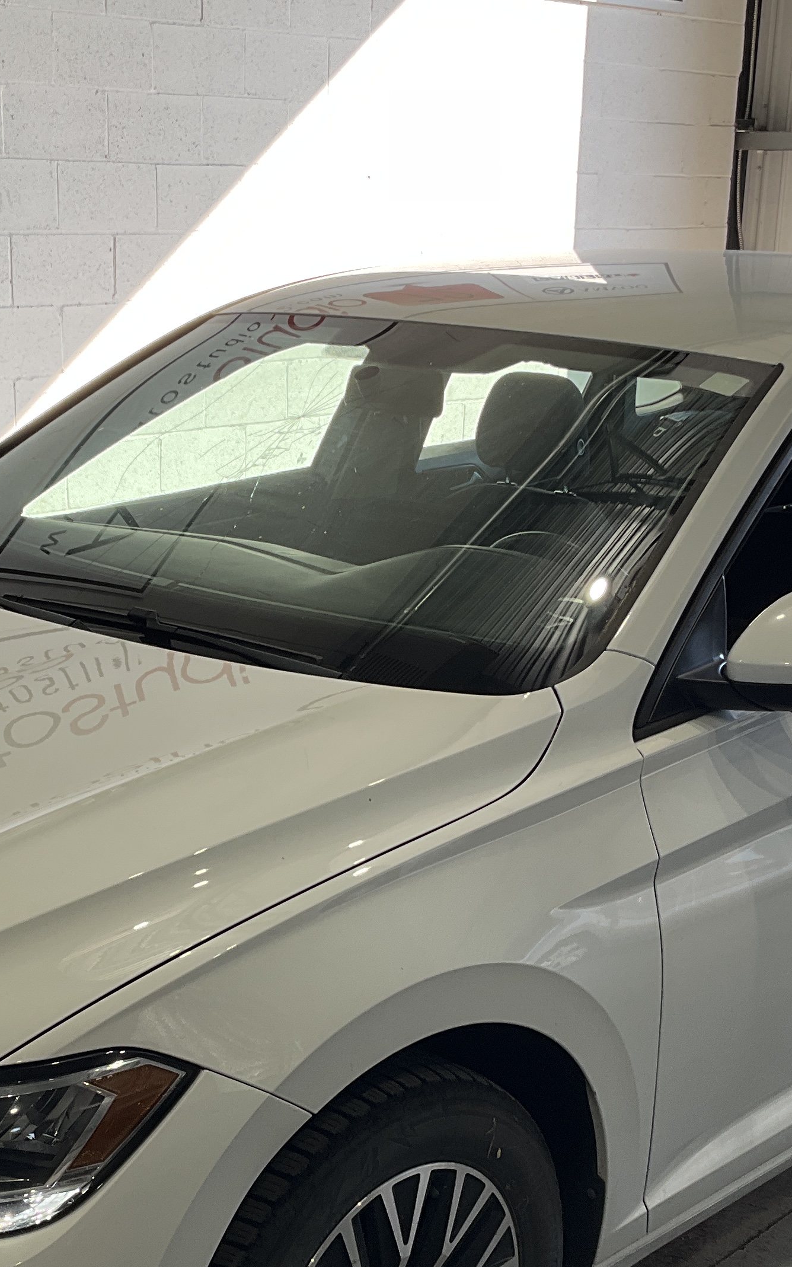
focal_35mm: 58
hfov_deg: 22.3
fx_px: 2003
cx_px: 295
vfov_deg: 34.8
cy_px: 840
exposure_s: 1/185
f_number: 1.8
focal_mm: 3
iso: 20
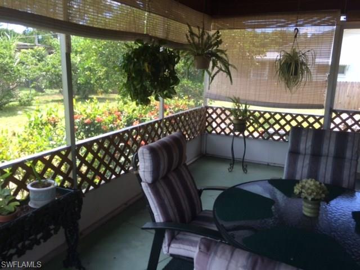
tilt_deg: -11.9
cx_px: 180
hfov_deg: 61.7
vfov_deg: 48.2
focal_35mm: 29
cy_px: 135
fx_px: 302
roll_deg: -0.8
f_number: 2.2
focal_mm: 4.15
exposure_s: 1/141
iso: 32
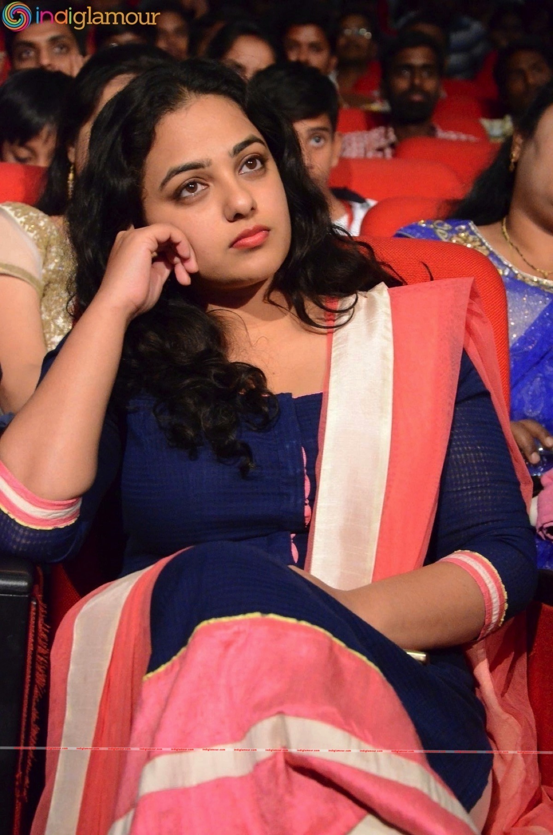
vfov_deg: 18.2
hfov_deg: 12.1
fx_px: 2603
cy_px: 418
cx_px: 276
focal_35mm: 112
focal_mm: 75
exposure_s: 1/125
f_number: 5.6
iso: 8000
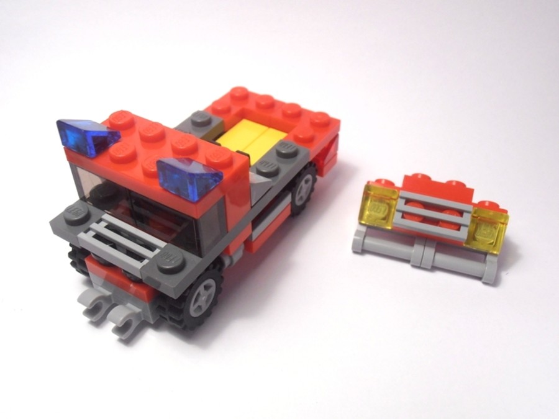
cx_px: 280
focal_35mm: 37
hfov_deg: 50.1
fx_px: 597
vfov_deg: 38.7
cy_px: 210
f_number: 3.9
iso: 80
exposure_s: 1/80
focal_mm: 6.61
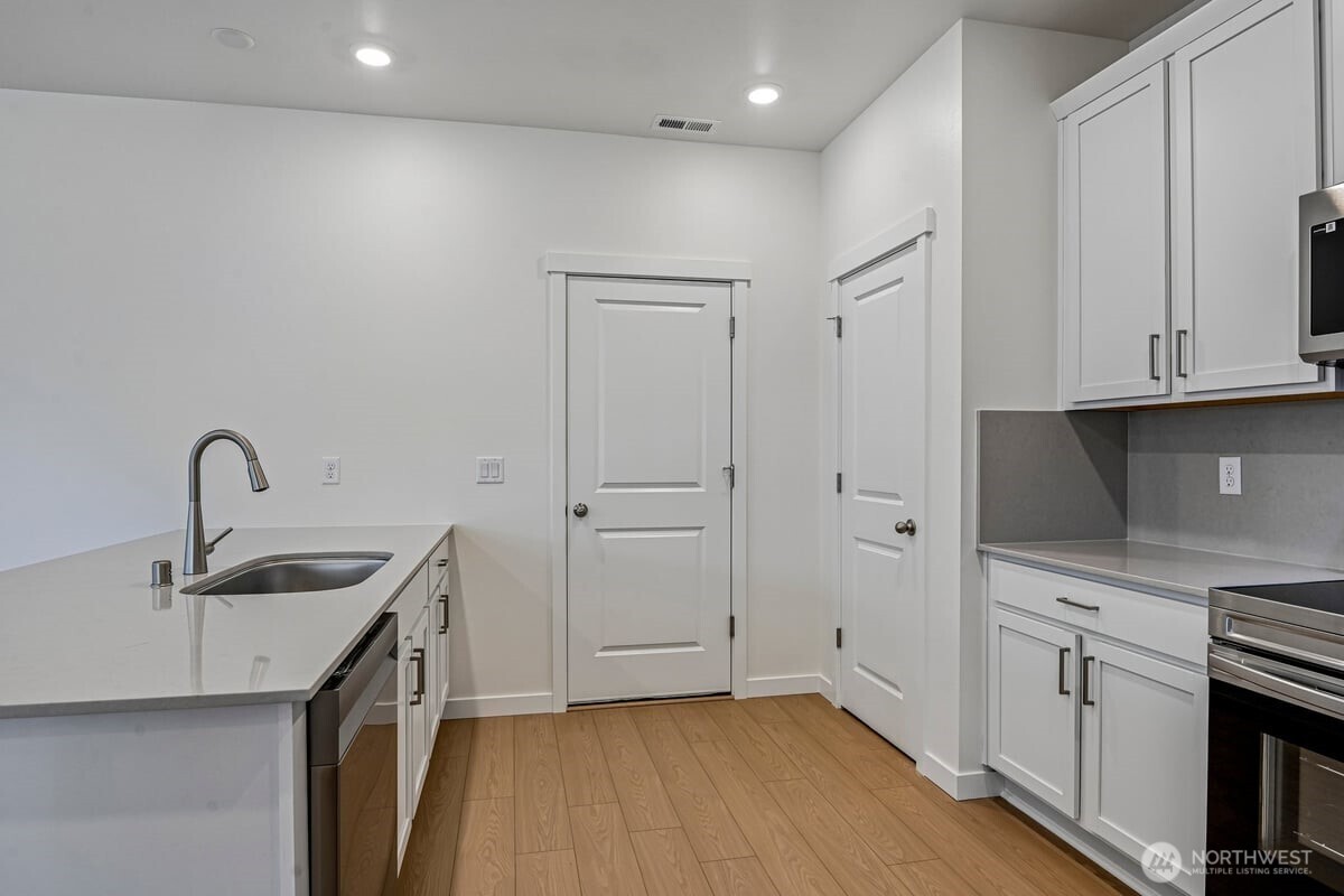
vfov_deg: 61.9
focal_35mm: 20
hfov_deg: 84.0
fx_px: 747
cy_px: 448
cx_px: 672
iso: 400
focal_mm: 20
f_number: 8
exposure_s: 1/30
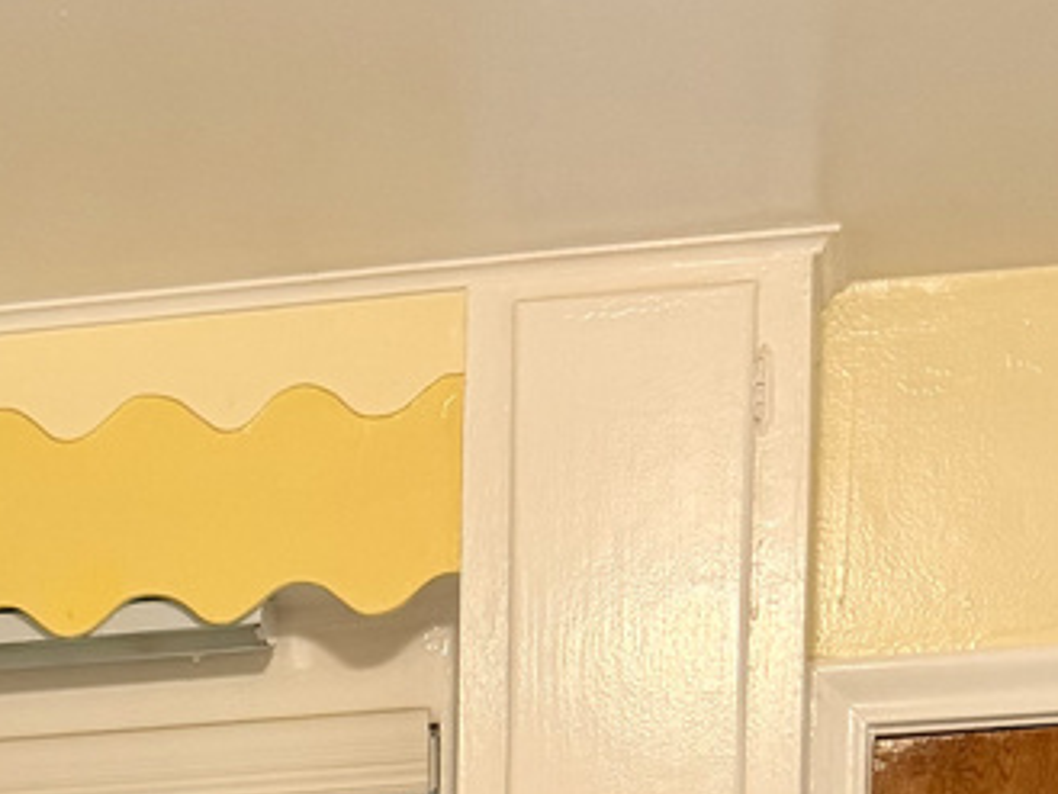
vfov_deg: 10.7
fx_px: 3424
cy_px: 2070
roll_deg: +0.9
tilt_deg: -10.3
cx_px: -109
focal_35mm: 112
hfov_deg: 17.0
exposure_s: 1/60
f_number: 1.78
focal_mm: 6.76
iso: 160
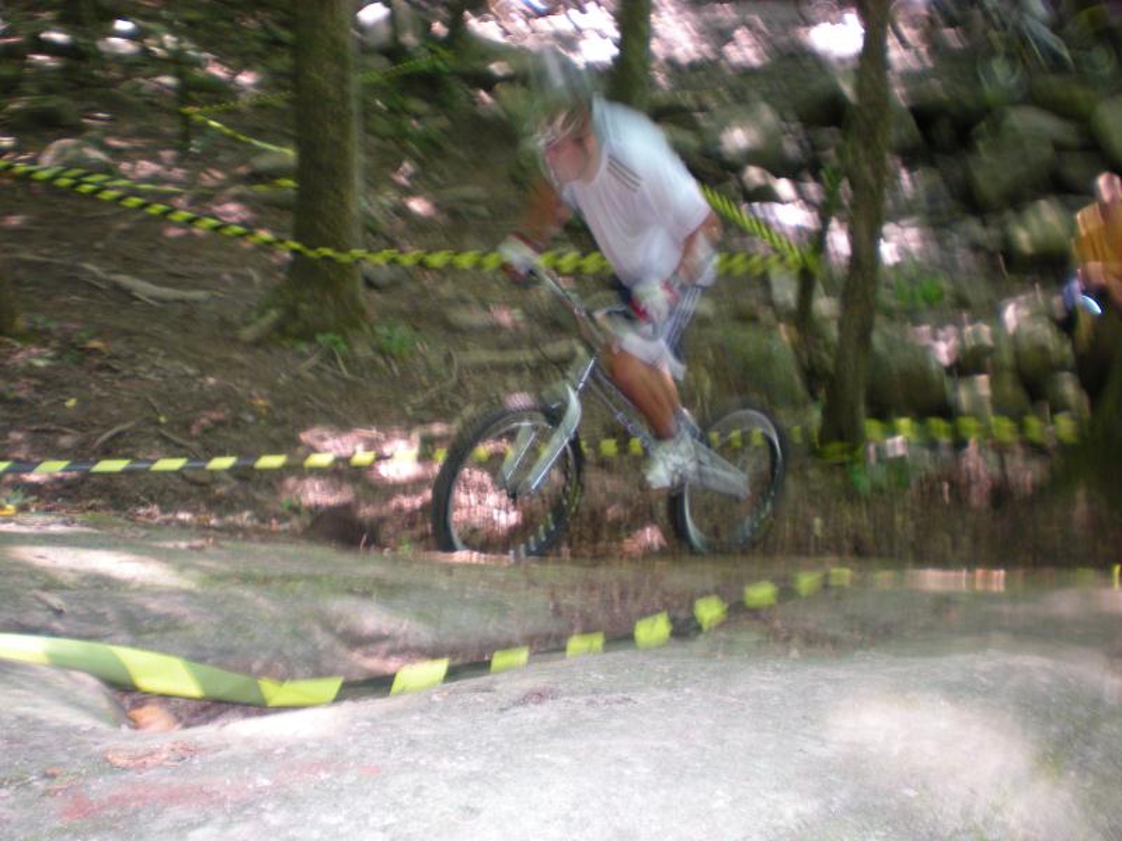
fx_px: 1232
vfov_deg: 37.7
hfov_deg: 49.0
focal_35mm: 38
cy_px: 420
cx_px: 561
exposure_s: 1/30
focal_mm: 6.3
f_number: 3.1
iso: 152
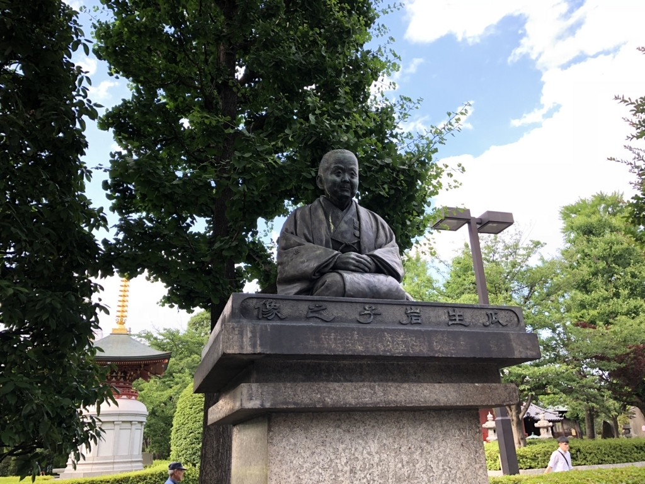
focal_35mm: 28
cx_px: 322
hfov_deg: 63.4
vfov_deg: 49.7
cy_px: 242
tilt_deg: +22.2
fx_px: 522
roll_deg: +2.1
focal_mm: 4
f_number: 1.8
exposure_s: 1/140
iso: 20
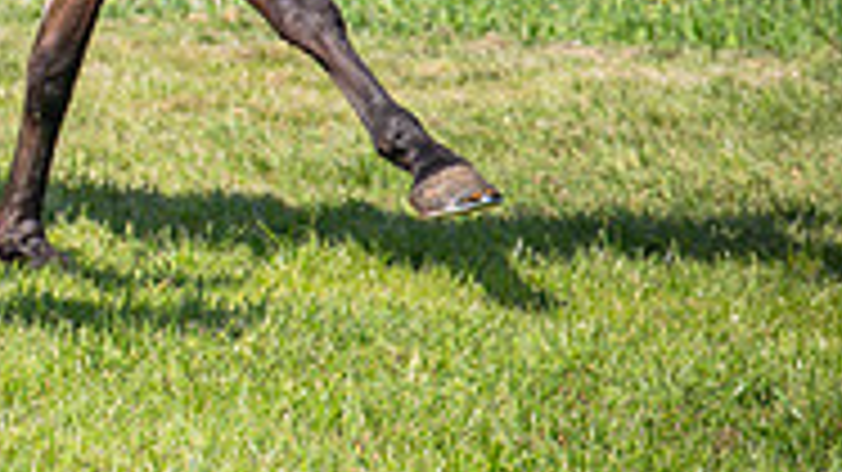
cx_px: -139
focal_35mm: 463
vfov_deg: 2.6
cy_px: -233
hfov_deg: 4.7
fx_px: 10333
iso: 400
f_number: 5
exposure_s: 1/2000
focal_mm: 96
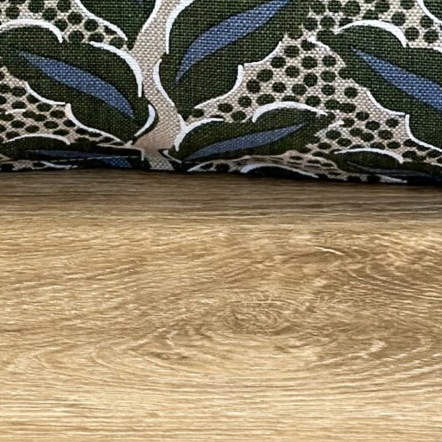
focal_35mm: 212
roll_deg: +1.0
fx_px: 3063
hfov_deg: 8.2
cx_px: -51
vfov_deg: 7.9
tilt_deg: -17.6
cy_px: -411
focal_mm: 6.86
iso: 125
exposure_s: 1/163
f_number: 1.78
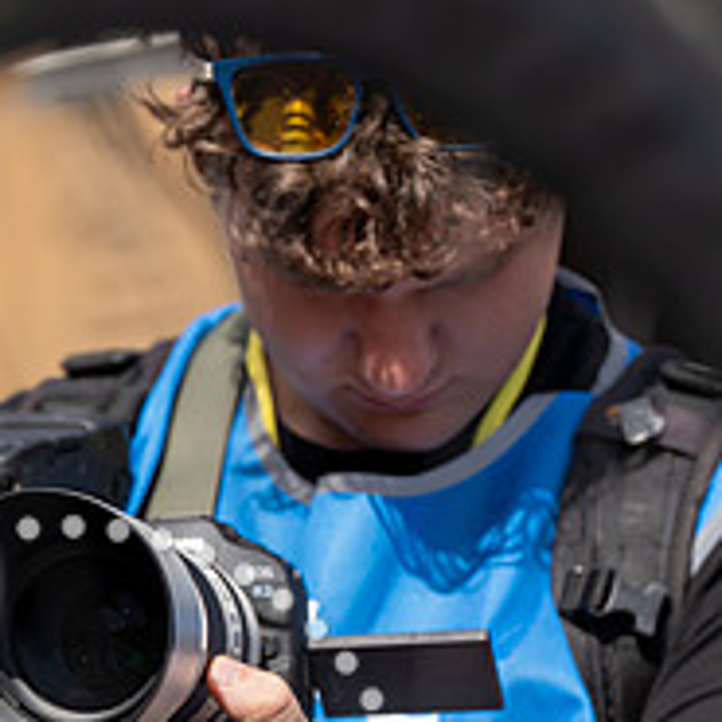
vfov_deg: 4.2
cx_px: 140
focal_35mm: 414
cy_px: 550
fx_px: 9769
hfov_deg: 4.2
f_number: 5.6
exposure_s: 1/1000
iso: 400
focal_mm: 200
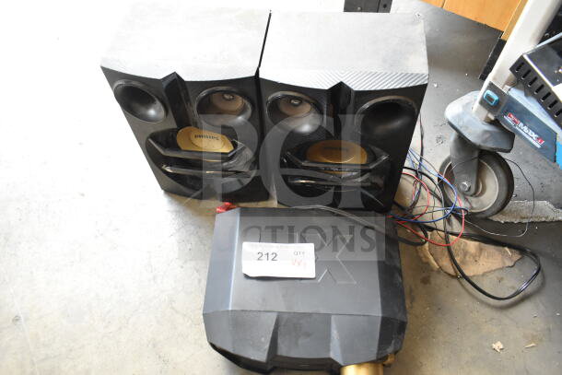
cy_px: 188
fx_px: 422
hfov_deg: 67.4
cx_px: 281
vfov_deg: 48.0
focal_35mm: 27
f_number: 5
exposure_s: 1/100
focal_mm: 18
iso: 1600
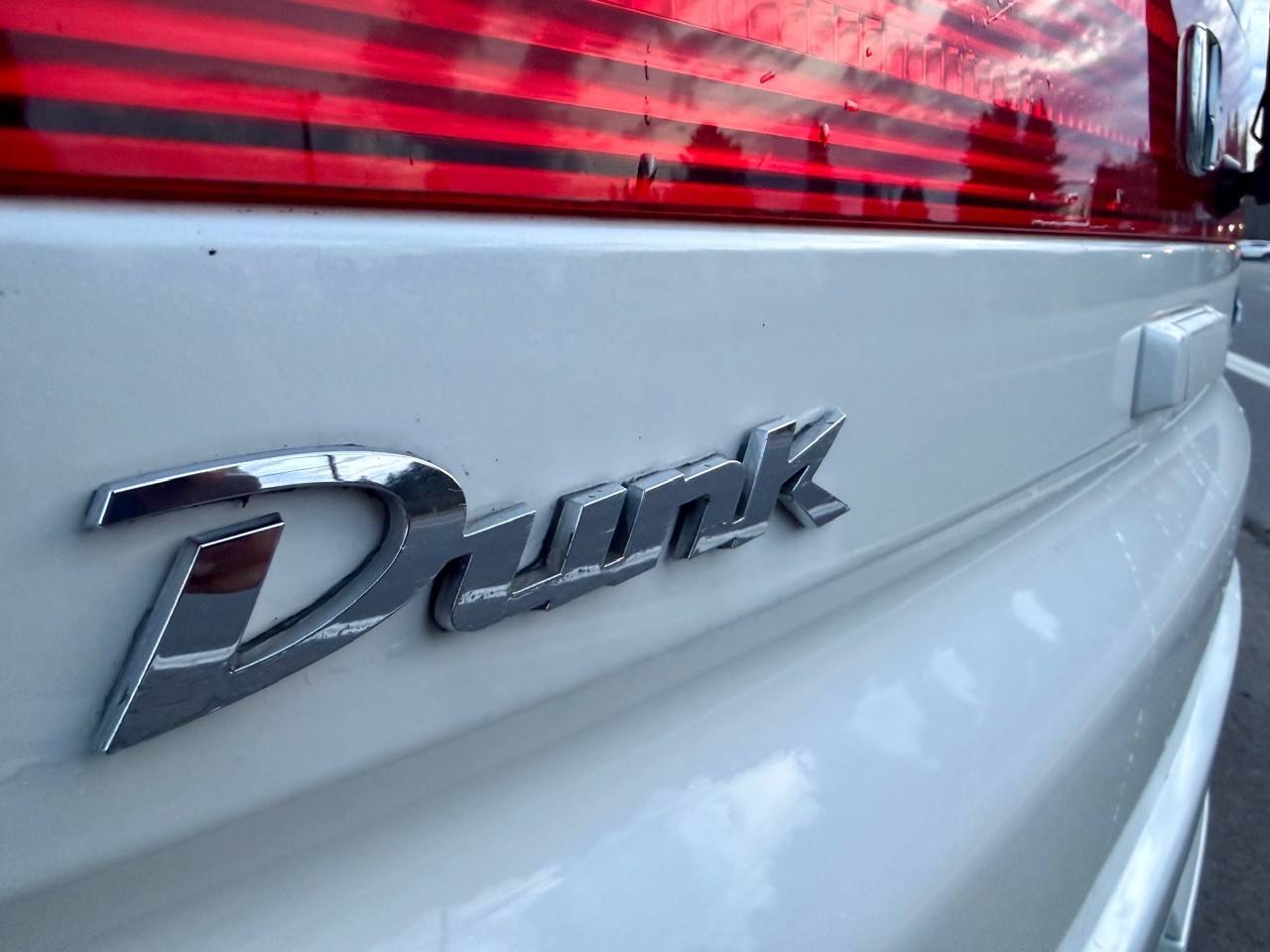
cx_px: 635
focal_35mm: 24
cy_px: 476
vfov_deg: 56.8
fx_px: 881
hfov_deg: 71.6
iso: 320
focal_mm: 2.22
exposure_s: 1/121
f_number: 2.2
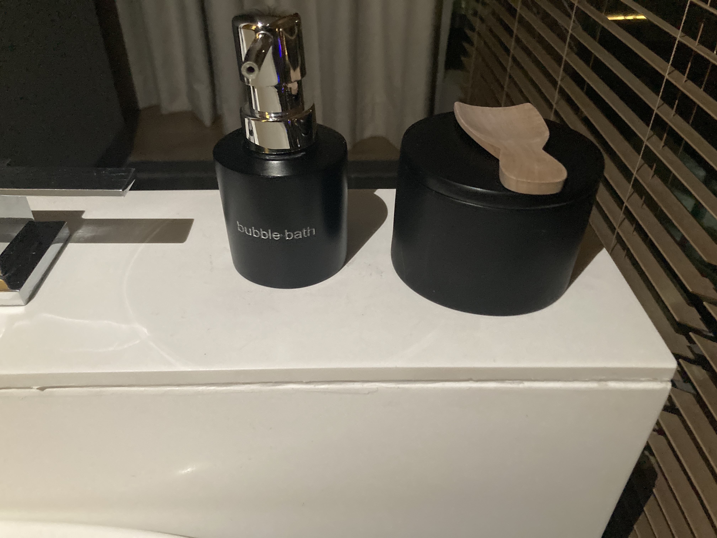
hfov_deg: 63.4
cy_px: 269
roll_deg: -0.8
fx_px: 580
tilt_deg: -35.8
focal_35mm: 28
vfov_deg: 49.7
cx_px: 358
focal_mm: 3.99
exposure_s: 1/30
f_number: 1.8
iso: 640
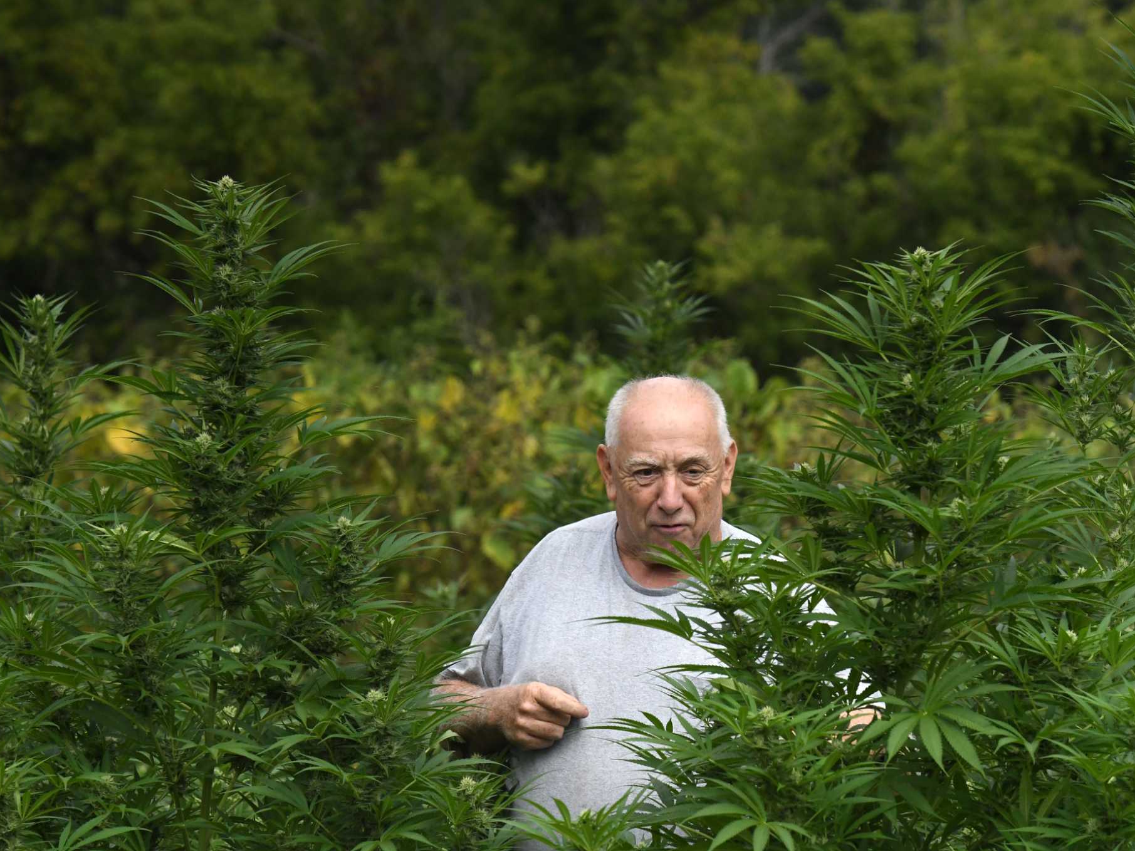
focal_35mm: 261
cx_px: 577
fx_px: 8557
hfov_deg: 7.6
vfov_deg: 5.7
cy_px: 427
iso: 2000
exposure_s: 1/8000
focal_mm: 160
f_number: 8
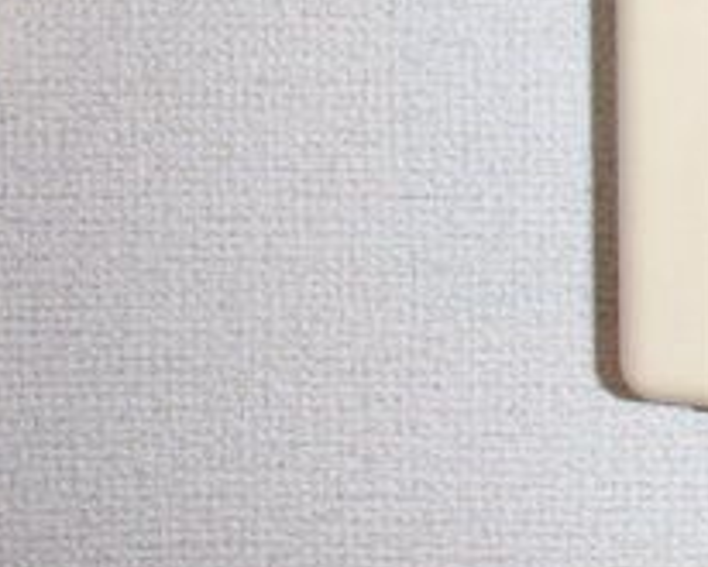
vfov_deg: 16.9
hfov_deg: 19.6
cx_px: 1059
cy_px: -206
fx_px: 1782
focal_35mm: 85
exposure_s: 1/30
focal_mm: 5
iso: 400
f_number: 3.9
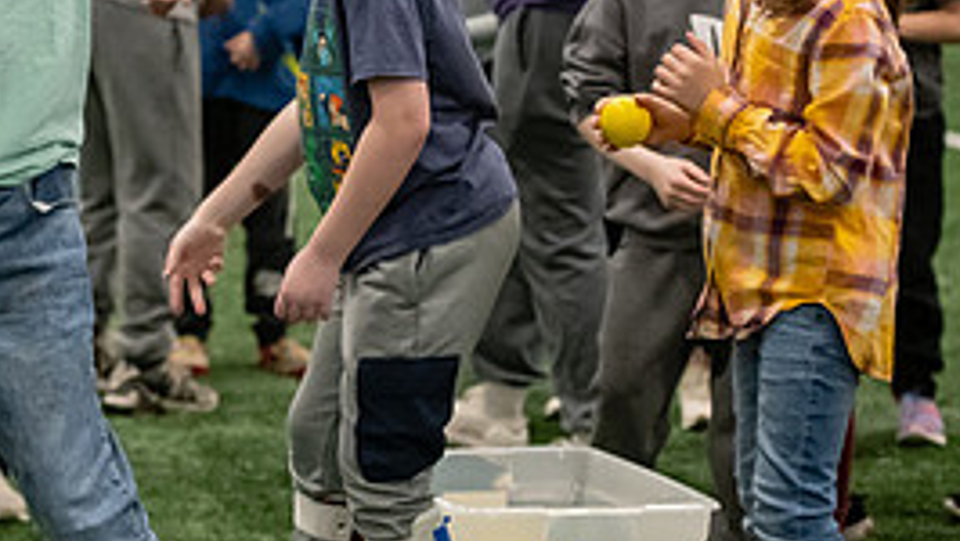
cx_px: -69
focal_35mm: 187
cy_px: -67
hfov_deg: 11.4
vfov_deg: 6.5
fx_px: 4763
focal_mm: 82
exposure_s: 1/320
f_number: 3.2
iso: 4000
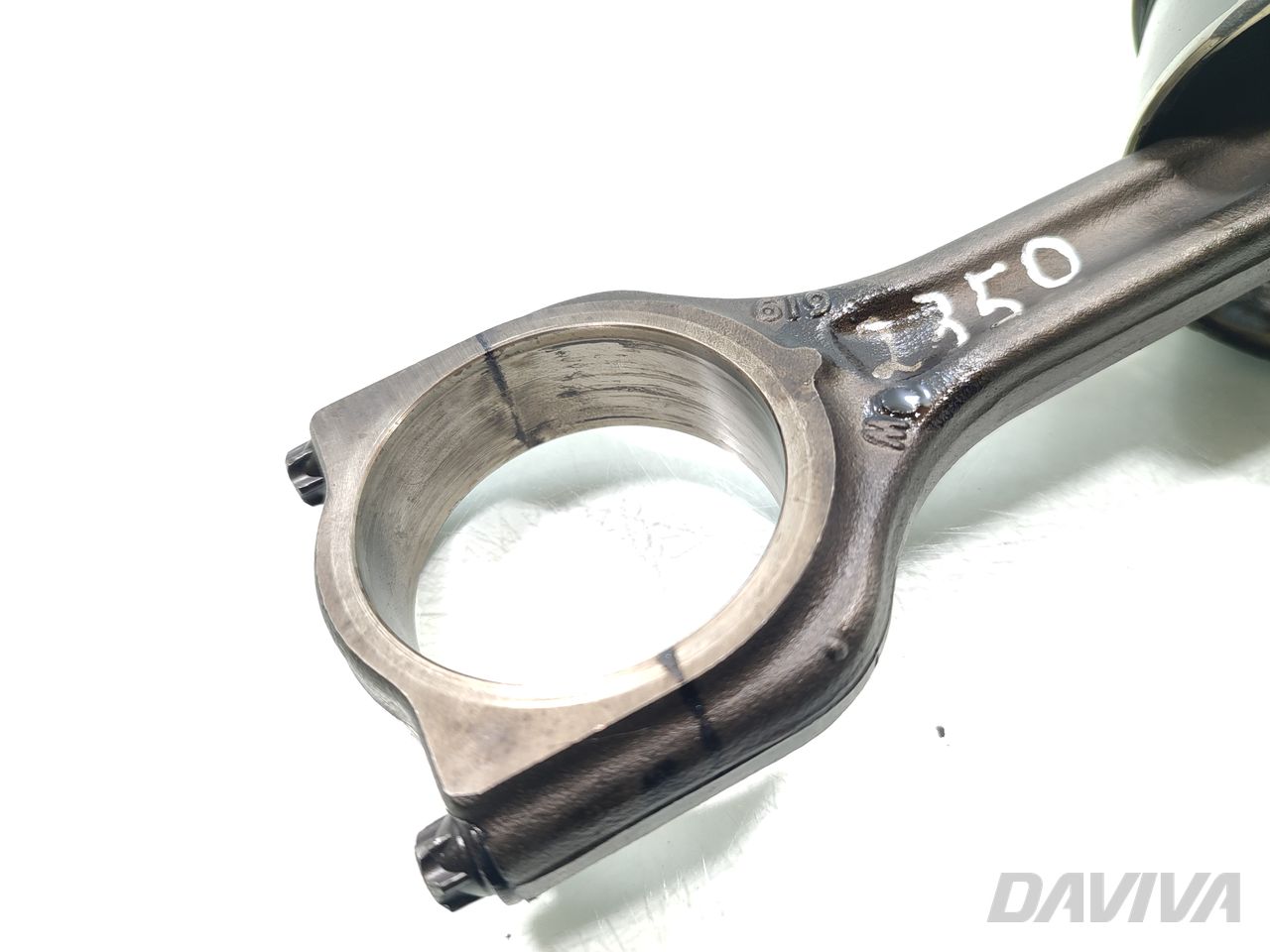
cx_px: 635
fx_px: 881
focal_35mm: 24
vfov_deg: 56.8
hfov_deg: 71.6
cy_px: 476
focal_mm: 5.89
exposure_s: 1/100
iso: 320
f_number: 1.89
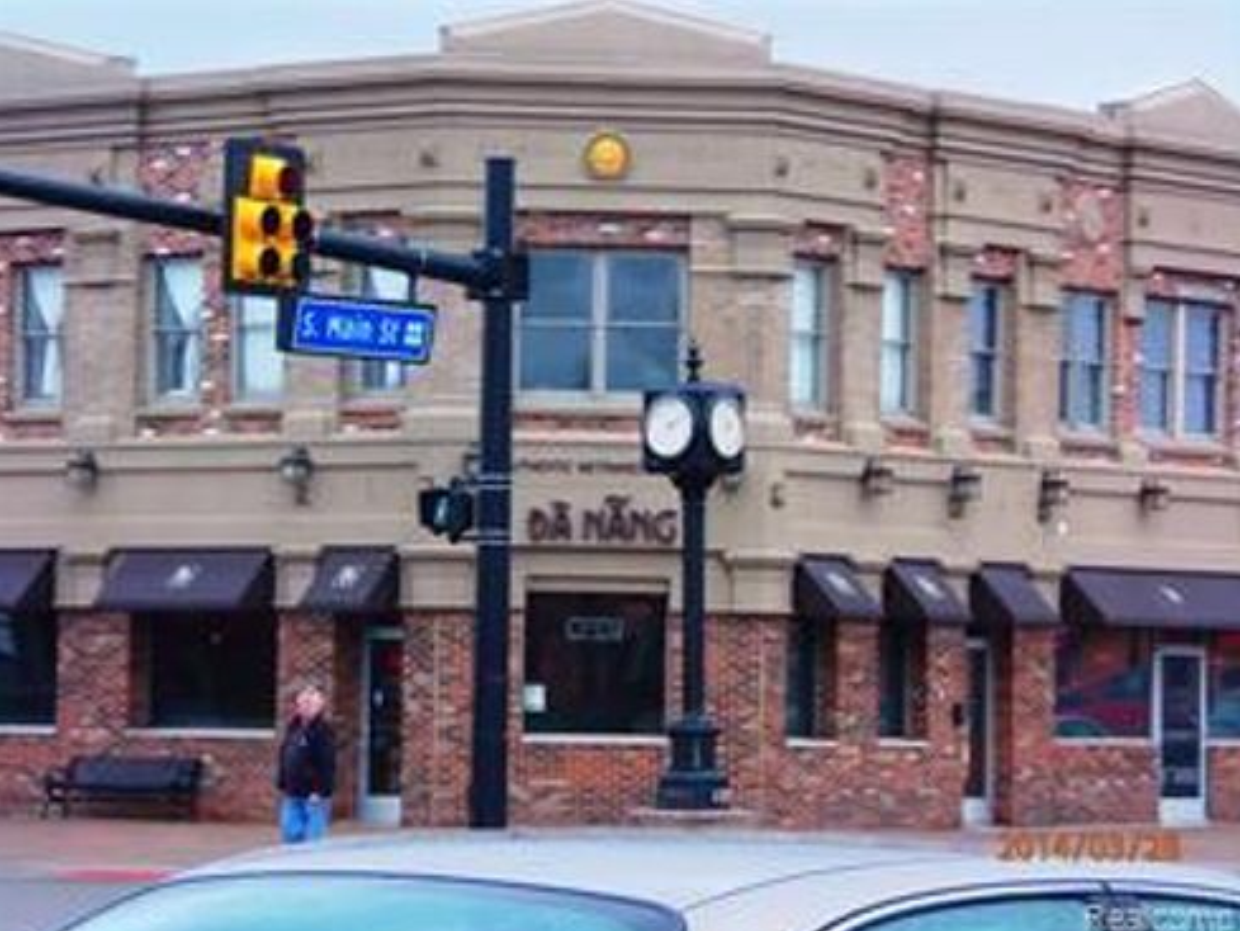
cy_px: 471
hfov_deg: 14.4
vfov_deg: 10.8
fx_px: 4909
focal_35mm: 137
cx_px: 621
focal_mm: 23.8
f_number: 4.6
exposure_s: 1/160
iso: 250
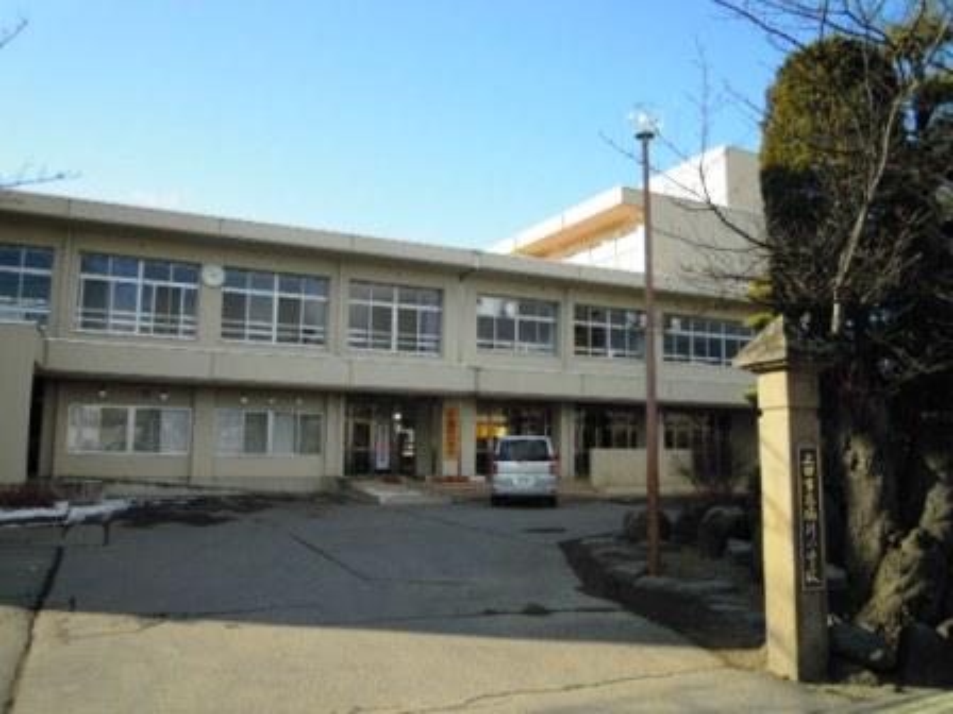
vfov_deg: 49.7
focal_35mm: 28
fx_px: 771
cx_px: 476
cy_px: 357
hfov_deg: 63.4
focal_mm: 5
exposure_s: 1/800
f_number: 2.7
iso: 100
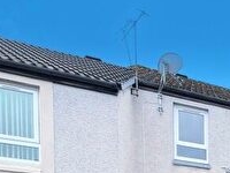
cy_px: 277
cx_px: 378
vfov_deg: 22.6
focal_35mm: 49
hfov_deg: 24.8
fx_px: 326
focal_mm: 2.22
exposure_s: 1/613
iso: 50
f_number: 2.2
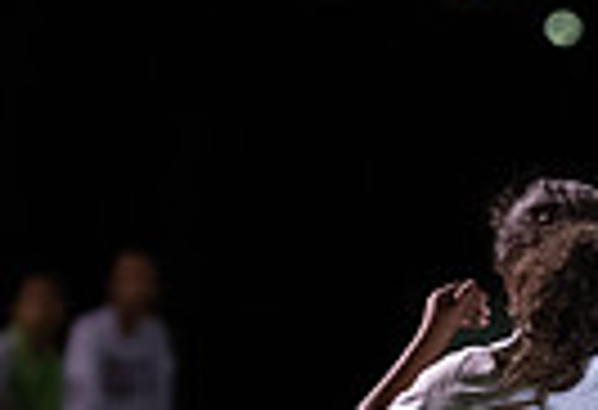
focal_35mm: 1085
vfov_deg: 1.3
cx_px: 1083
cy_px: 576
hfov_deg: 1.9
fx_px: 18169
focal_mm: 140
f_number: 2.8
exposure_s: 1/1000
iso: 4000
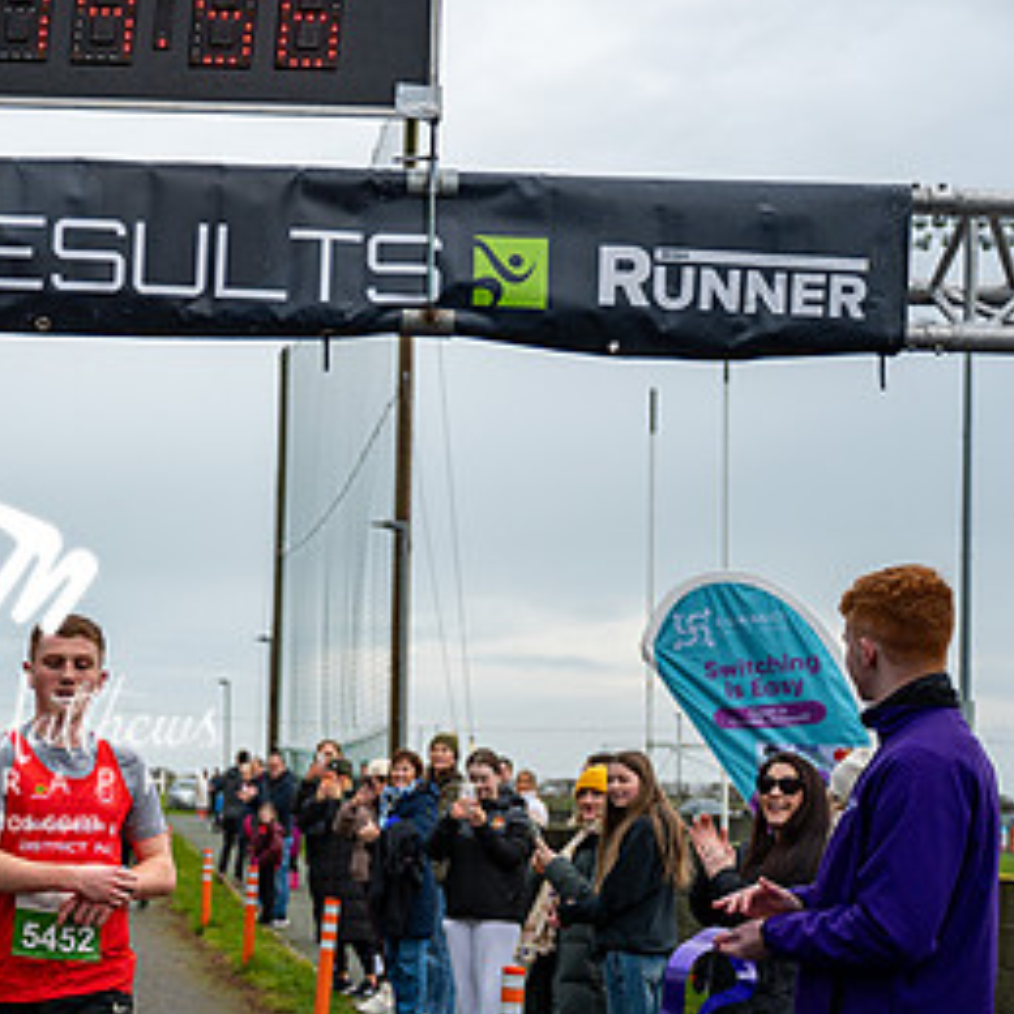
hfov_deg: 21.8
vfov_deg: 22.7
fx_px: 2519
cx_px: -43
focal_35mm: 76
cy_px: 660
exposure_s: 1/1250
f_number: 2.8
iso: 160
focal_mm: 40
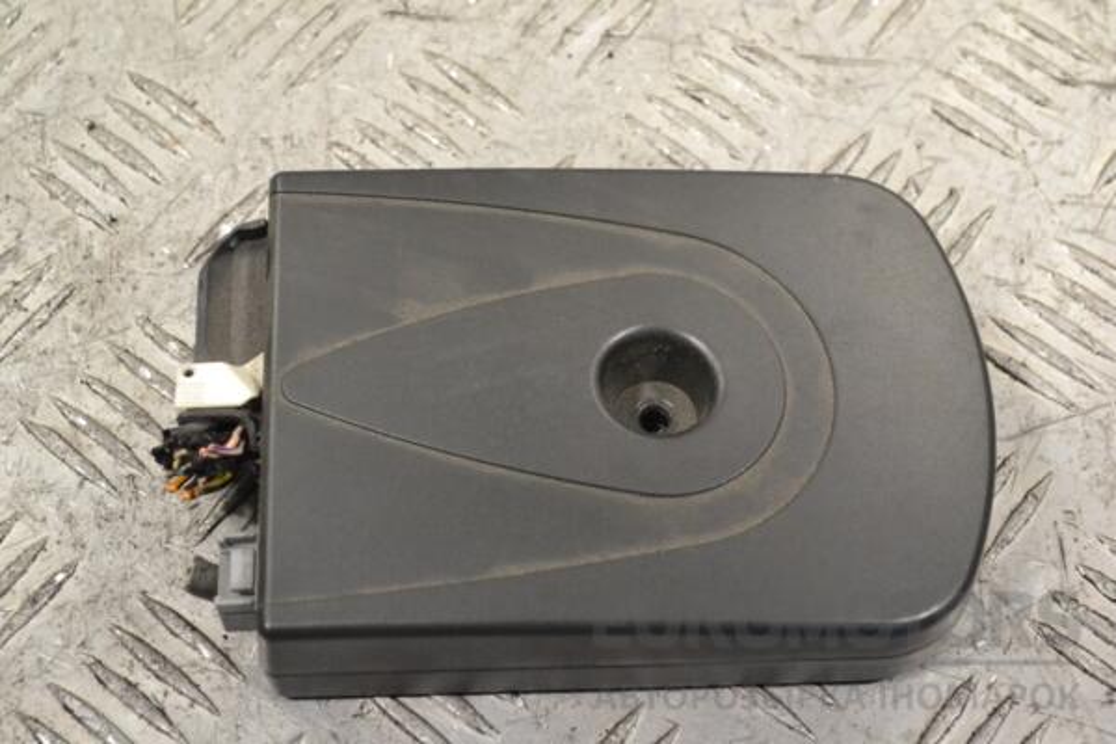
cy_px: 372
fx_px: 2325
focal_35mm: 75
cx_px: 558
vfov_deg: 18.2
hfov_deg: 27.0
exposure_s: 1/250
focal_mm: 50
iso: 3200
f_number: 8
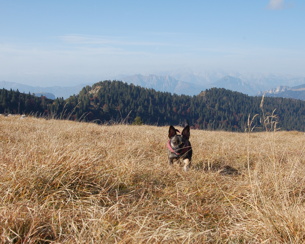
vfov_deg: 31.4
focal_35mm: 48
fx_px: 433
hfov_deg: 38.7
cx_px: 179
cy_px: 121
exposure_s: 1/250
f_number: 10
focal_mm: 28
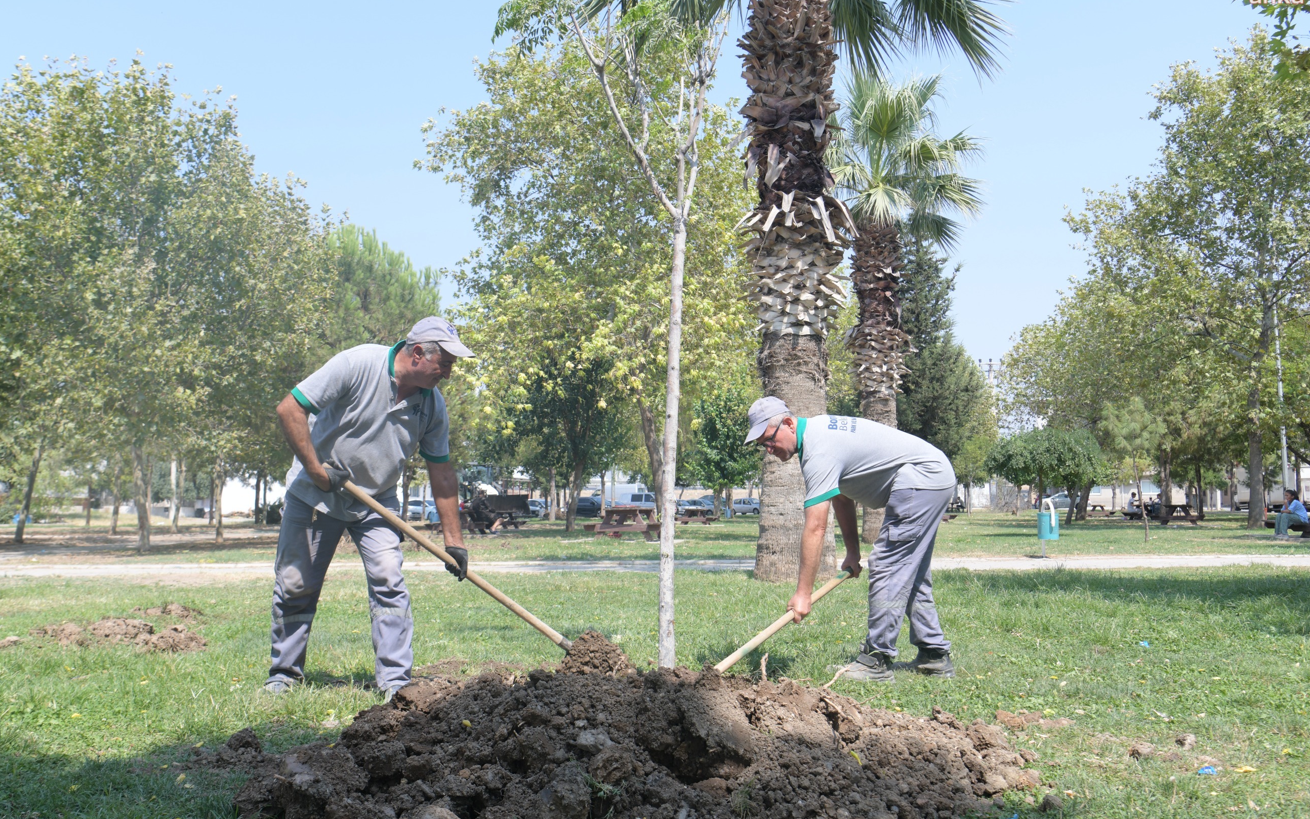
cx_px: 656
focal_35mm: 33
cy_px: 393
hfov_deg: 58.1
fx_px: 1178
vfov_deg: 38.3
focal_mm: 29
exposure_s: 1/250
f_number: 8
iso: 200
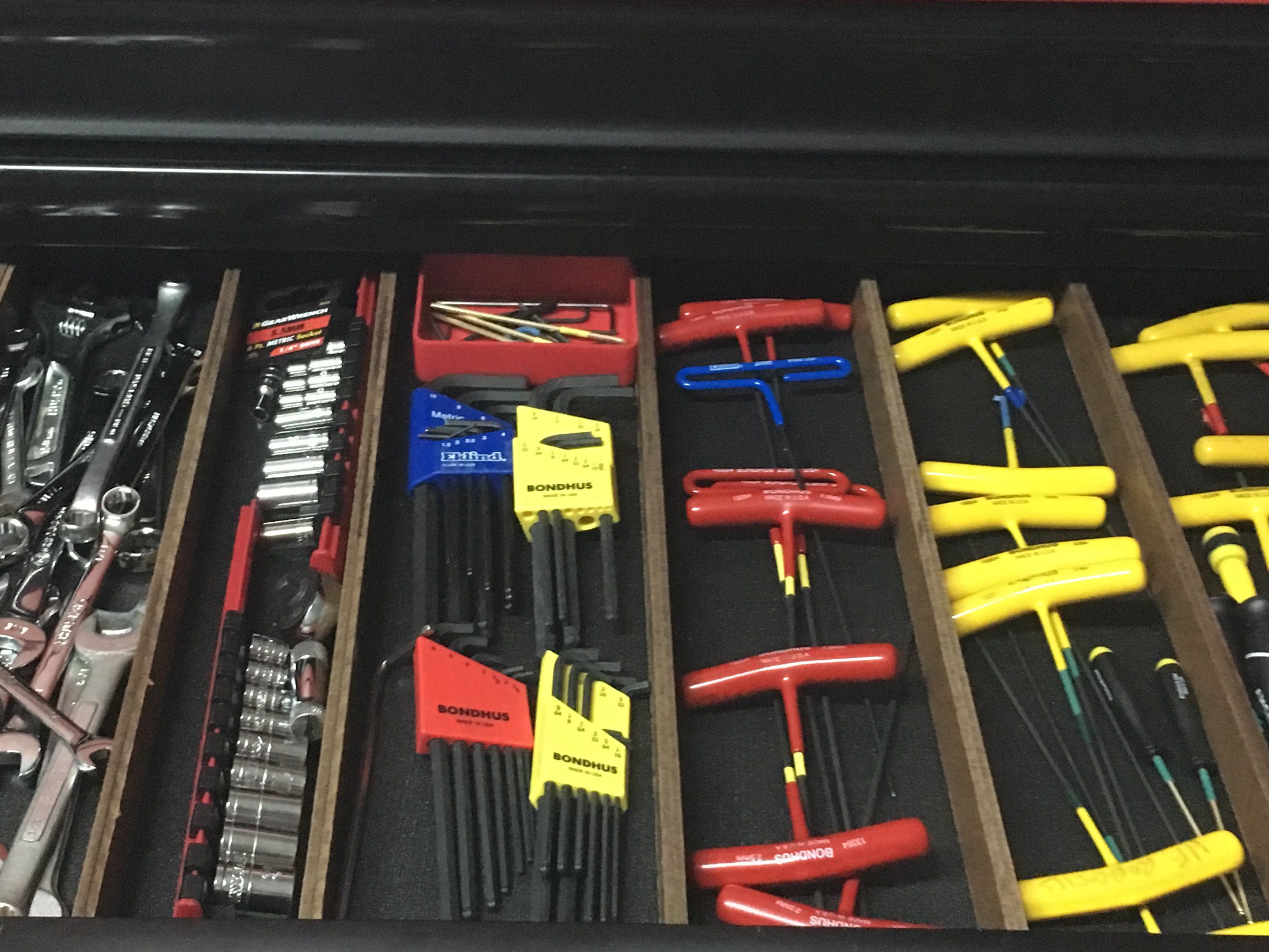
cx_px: 526
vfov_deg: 27.5
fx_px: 1943
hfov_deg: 36.1
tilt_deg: -35.8
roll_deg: -2.4
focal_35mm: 53
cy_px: 414
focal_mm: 4.15
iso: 320
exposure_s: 1/15
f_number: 2.2
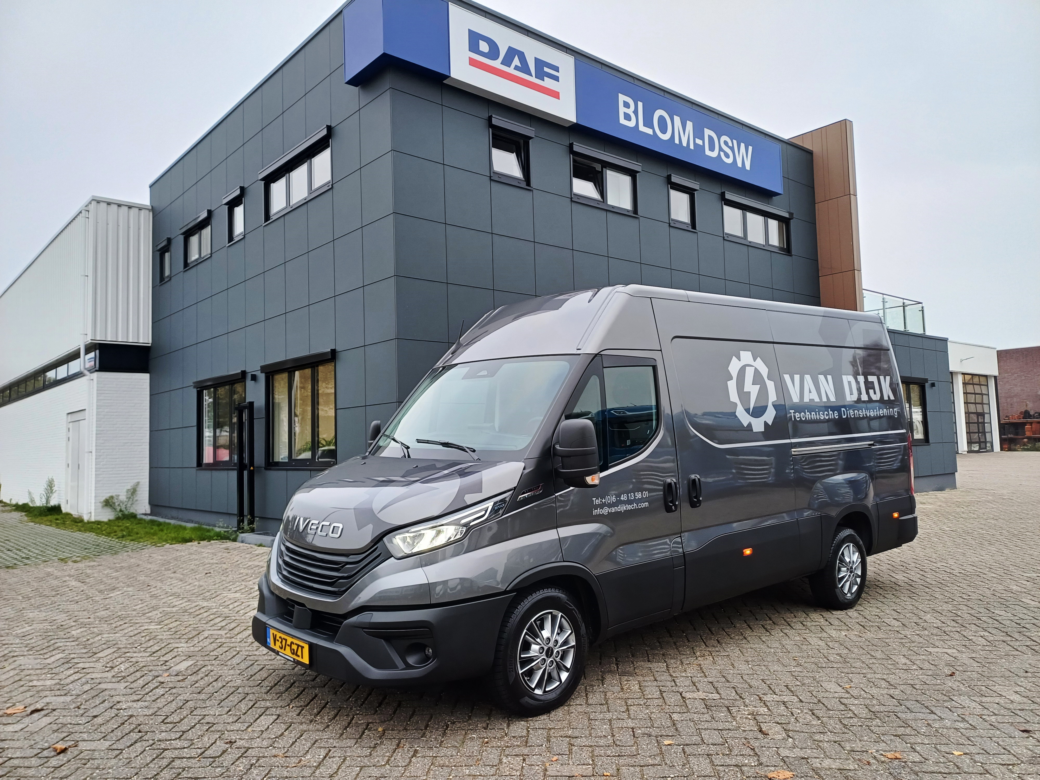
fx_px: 751
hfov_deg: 69.4
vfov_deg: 54.9
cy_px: 390
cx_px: 520
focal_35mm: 25
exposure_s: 1/100
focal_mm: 4.65
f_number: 1.8
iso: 80
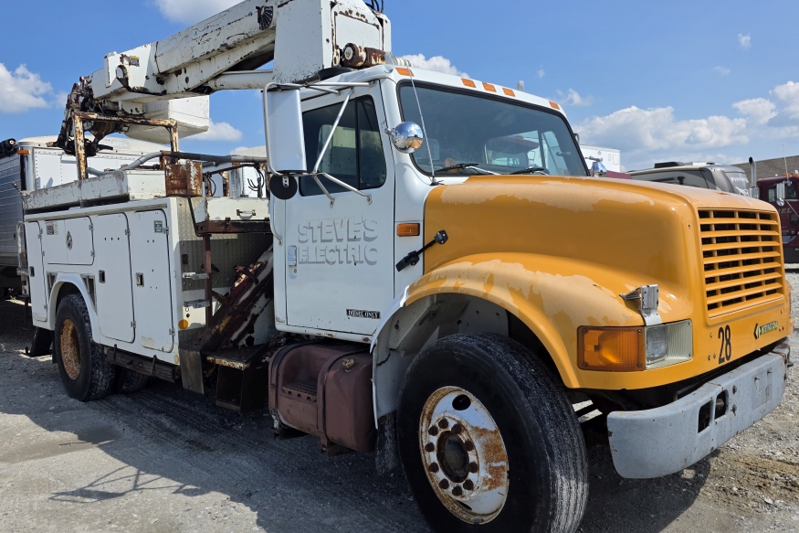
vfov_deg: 46.4
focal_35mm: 28
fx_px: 621
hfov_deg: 65.5
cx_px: 406
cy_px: 282
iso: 80
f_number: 1.7
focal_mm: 6.3
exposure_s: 1/5958
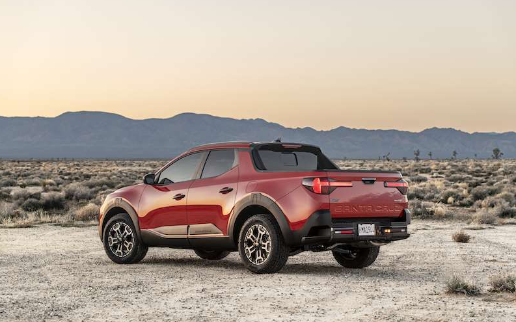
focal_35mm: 72
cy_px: 158
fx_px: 1012
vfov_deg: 18.1
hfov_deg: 28.6
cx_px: 258
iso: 64
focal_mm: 70
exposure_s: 1/8
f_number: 5
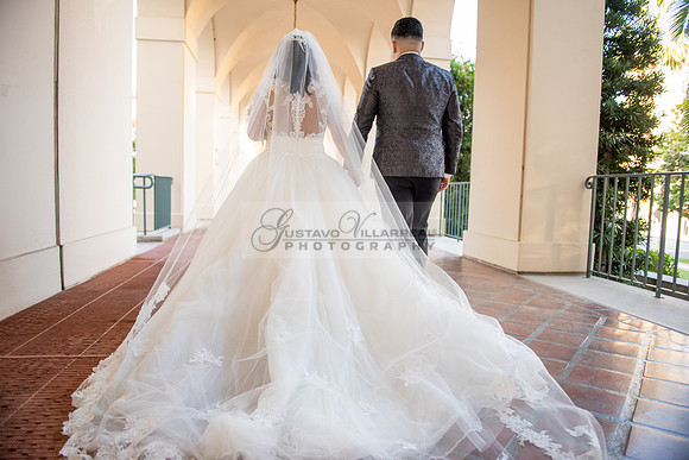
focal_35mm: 24
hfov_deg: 73.7
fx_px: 459
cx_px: 344
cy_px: 230
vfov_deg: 53.2
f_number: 2.8
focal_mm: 24
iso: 500
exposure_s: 1/160
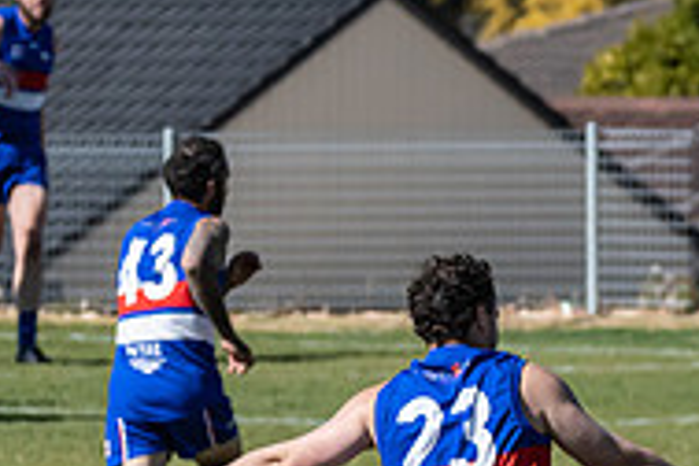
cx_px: 638
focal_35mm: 1333
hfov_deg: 1.5
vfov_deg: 1.0
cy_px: 595
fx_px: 25880
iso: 800
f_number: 8
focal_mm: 250
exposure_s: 1/3200
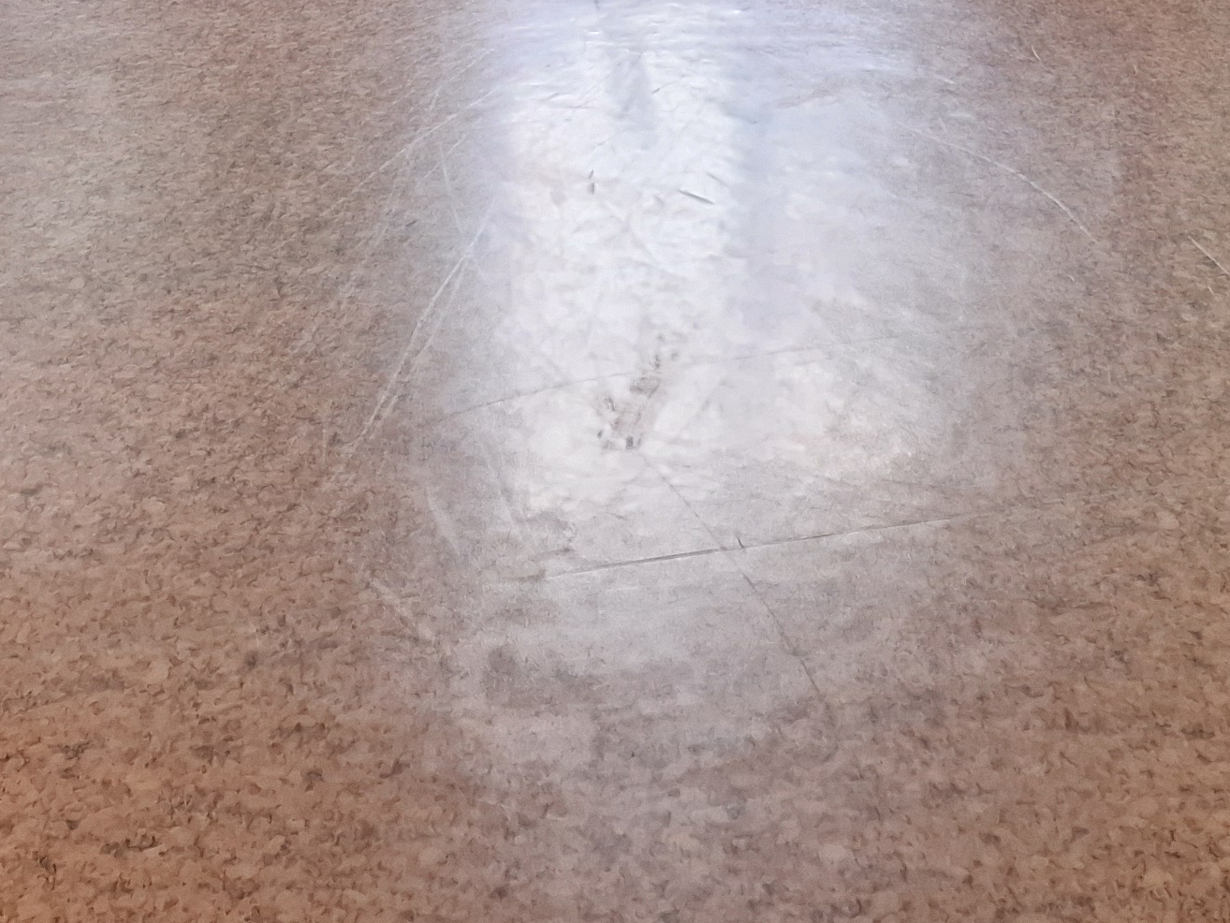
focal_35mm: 70
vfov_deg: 18.7
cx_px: 792
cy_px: -447
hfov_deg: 27.6
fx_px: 2488
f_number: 1.8
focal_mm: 6.4
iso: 320
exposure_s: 1/100
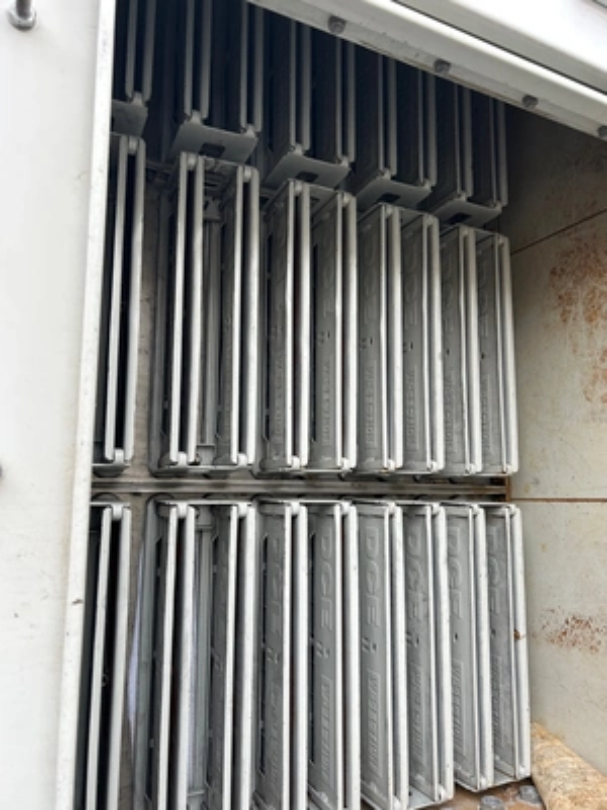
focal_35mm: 26
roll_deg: +1.5
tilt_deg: +4.3
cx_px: 304
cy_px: 405
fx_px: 608
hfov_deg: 53.1
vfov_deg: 67.3
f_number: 1.5
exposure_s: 1/121
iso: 32
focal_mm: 5.7
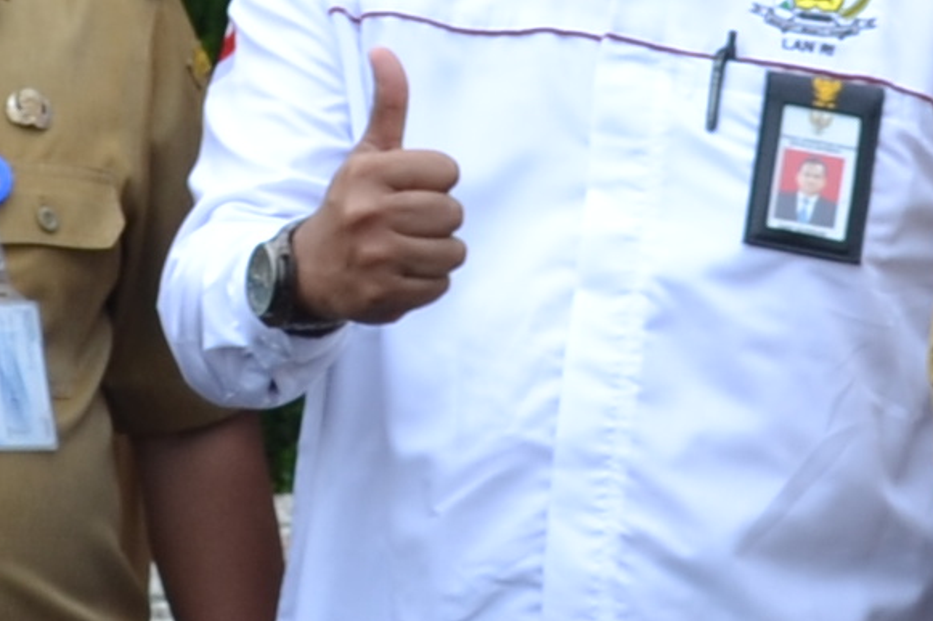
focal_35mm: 333
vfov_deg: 4.1
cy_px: 398
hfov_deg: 6.2
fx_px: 8627
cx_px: 385
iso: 100
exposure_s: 1/125
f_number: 5.6
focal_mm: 28
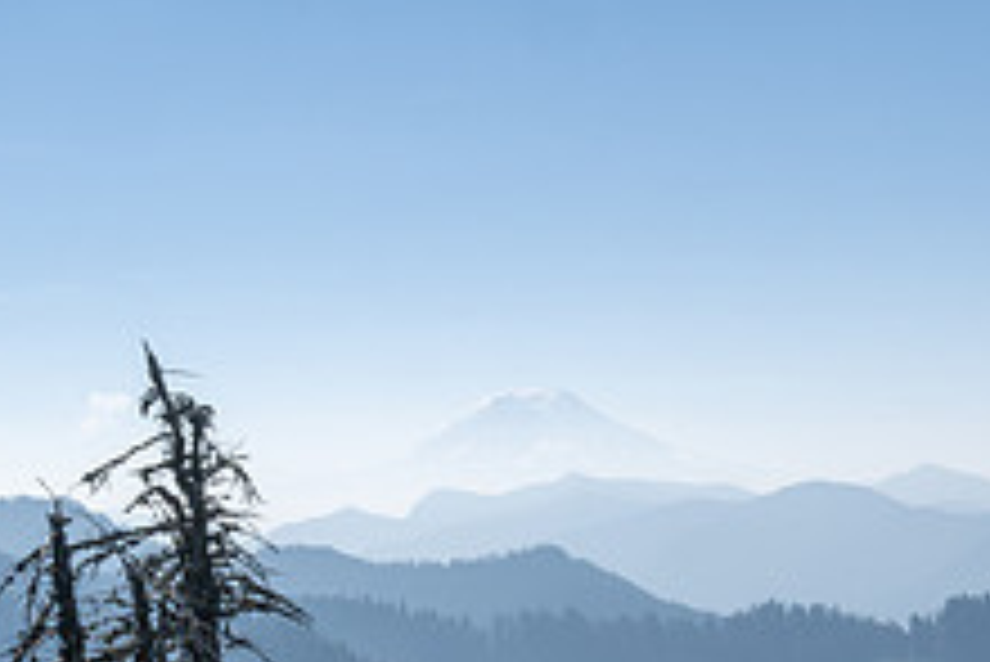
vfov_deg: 15.7
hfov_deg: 24.4
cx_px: 630
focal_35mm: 83
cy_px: 862
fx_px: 2284
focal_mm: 31.5
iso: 400
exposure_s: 1/320
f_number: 18
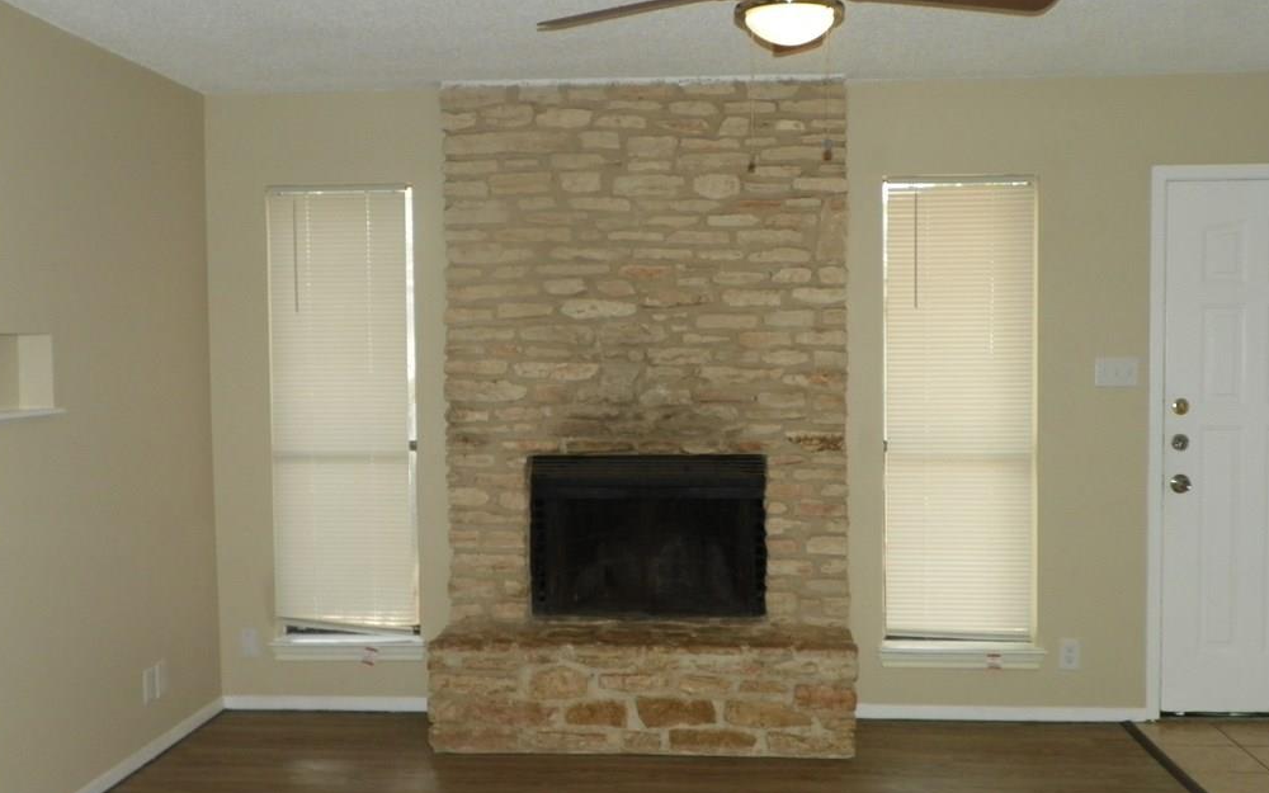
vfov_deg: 33.6
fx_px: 1314
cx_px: 638
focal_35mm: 38
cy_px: 424
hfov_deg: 51.5
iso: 200
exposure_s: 1/125
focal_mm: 6.2
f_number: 3.2
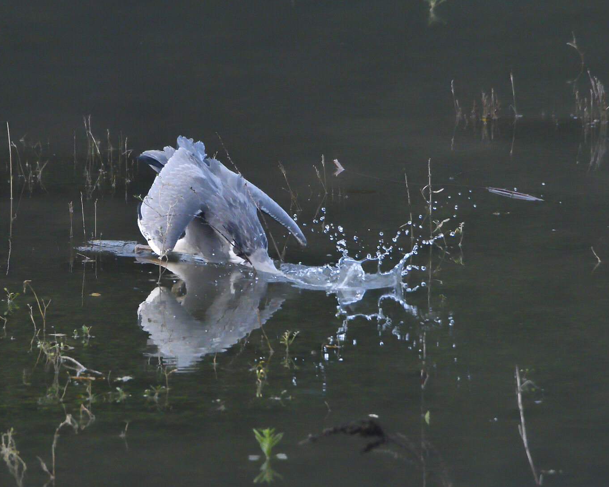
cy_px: 221
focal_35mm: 1492
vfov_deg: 1.0
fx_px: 26890
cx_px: 247
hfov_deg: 1.3
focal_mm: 600
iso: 6400
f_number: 10
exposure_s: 1/1000
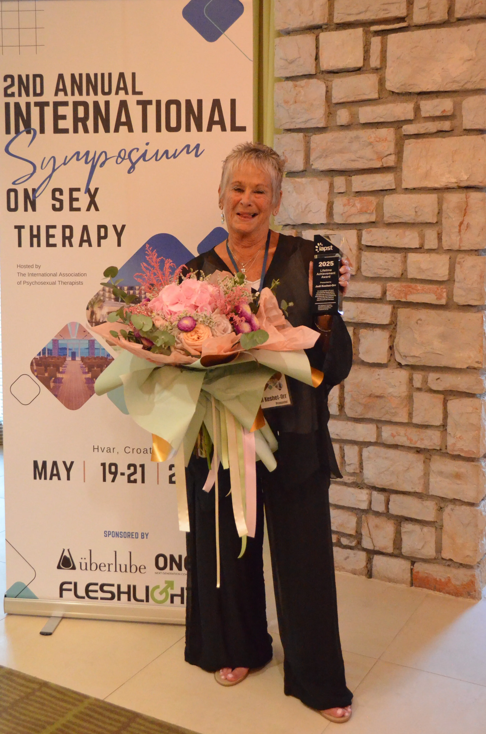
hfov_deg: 31.0
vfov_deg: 45.4
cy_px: 324
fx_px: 875
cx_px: 216
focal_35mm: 43
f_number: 4
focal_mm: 24
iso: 6400
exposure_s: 1/200
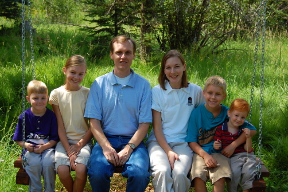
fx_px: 480
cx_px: 144
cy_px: 96
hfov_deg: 33.4
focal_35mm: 60
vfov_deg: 22.6
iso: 200
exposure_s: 1/160
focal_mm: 40
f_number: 6.3
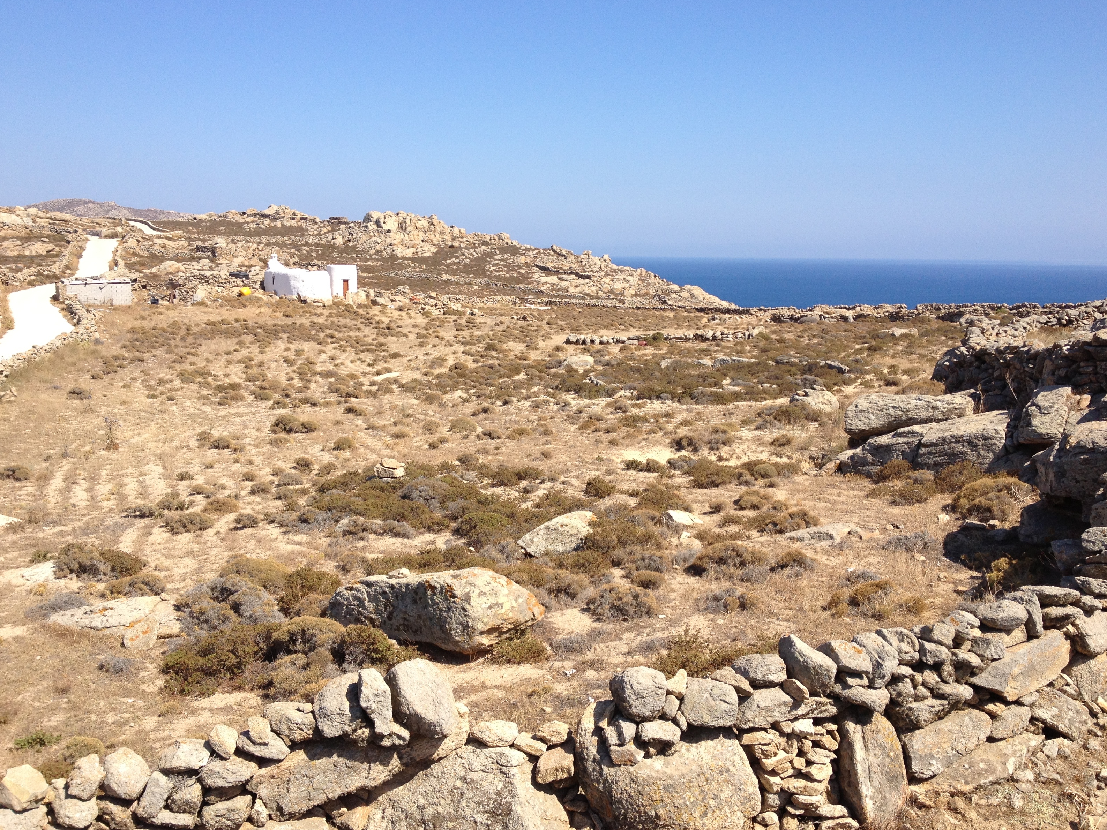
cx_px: 566
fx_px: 1151
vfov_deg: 39.7
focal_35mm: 36
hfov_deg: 51.3
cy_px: 406
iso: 50
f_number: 2.4
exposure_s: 1/1534
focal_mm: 4.28
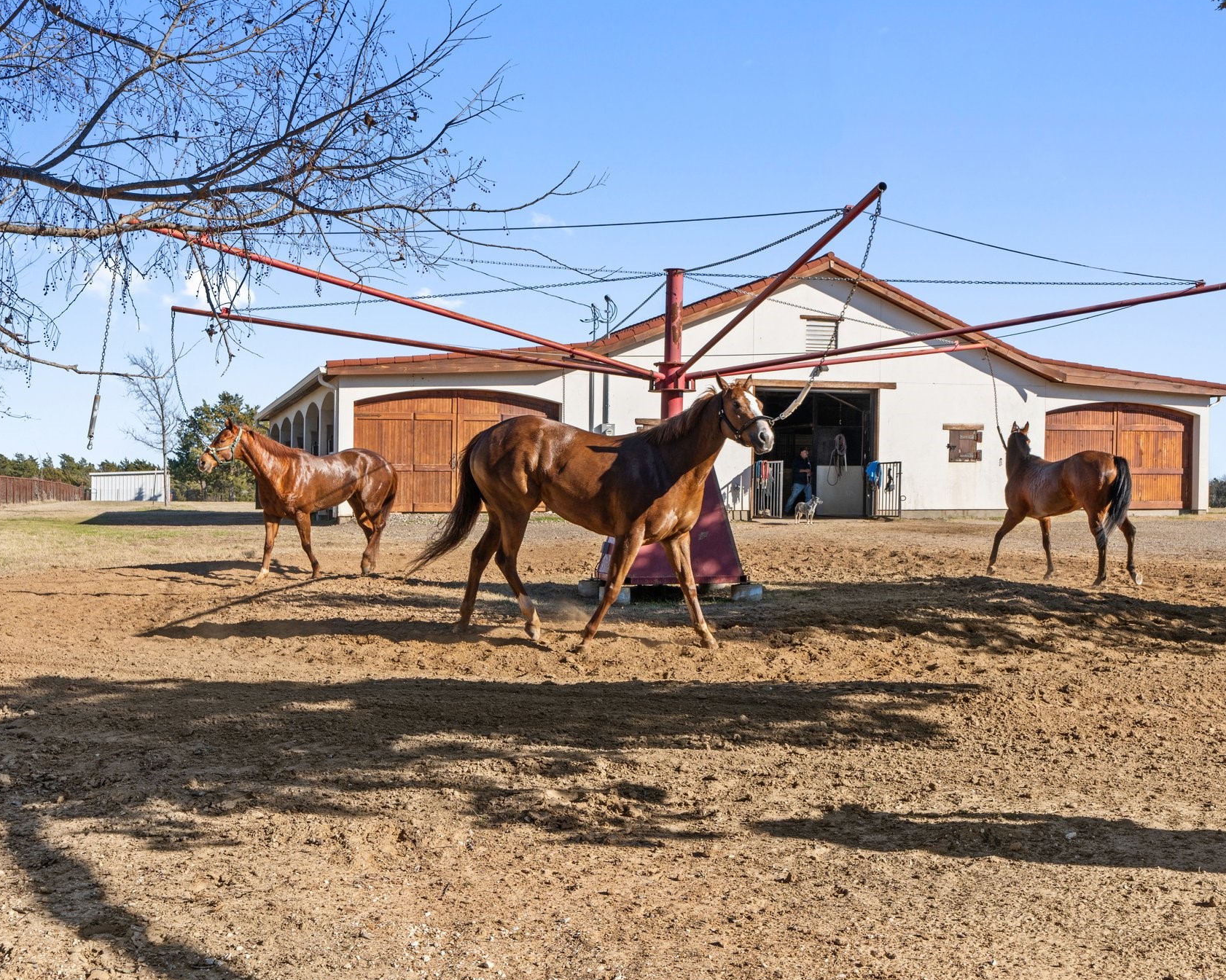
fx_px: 1451
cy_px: 494
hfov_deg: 45.7
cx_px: 671
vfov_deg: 37.3
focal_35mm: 40
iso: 200
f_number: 10
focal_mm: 35
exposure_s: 1/320
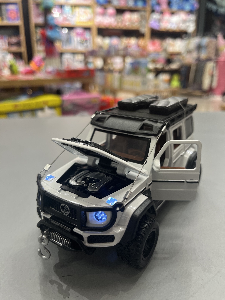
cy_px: 150
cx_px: 112
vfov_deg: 67.3
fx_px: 225
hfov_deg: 53.1
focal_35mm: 26
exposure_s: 1/100
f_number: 1.6
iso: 64
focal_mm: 5.1
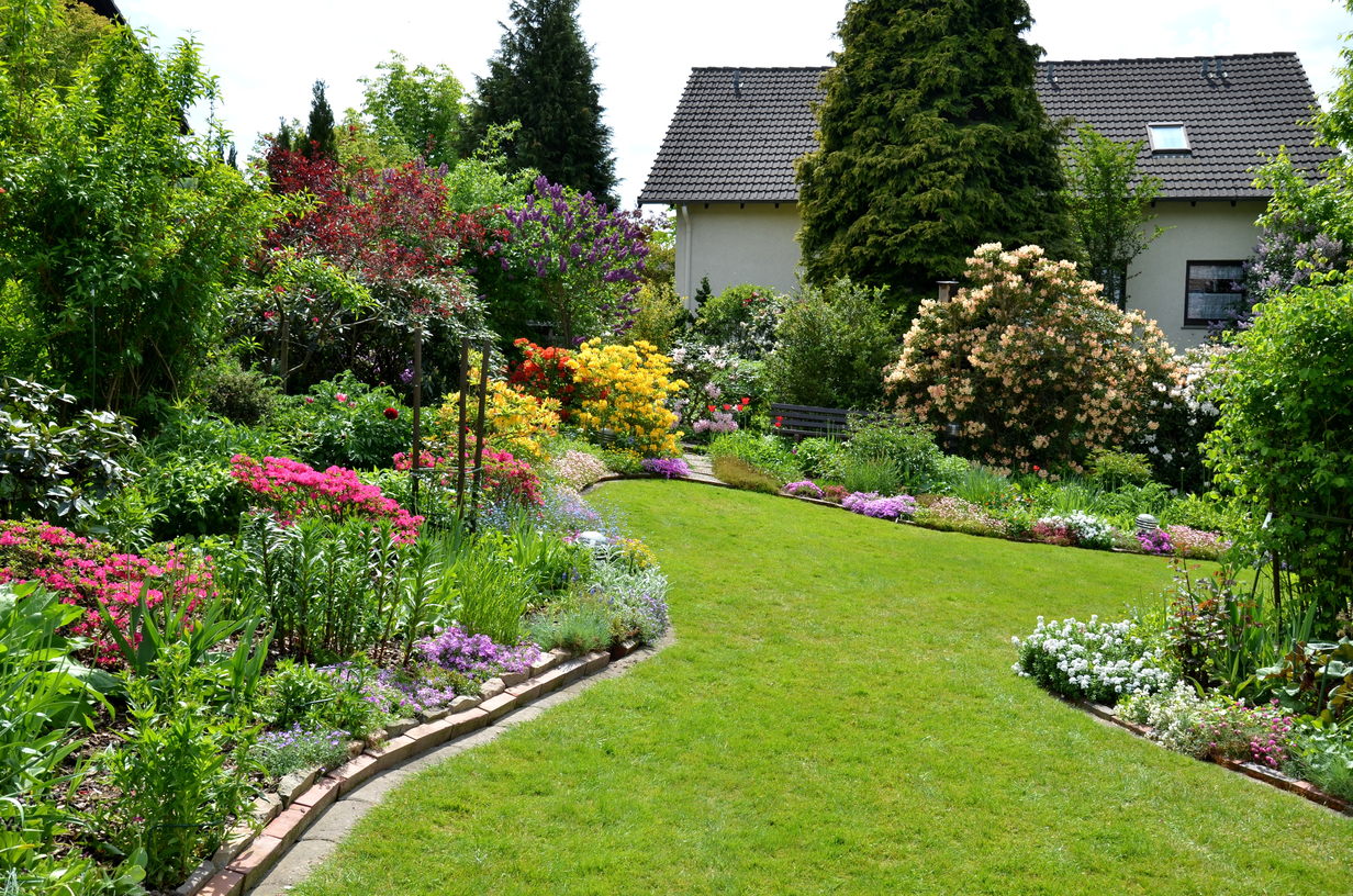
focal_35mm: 36
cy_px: 448
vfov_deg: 36.7
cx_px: 676
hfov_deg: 53.2
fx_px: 1350
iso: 100
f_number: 8
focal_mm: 24
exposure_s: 1/250
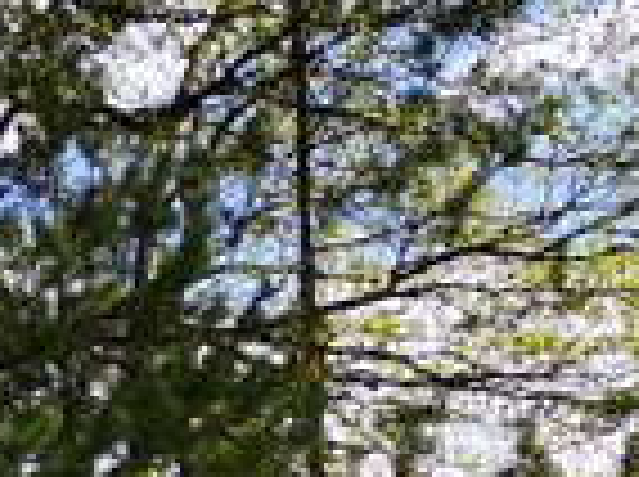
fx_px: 3372
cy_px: 1498
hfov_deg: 10.8
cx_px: 184
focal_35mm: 183
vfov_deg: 7.1
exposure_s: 1/1285
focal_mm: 3.95
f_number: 1.8
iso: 50
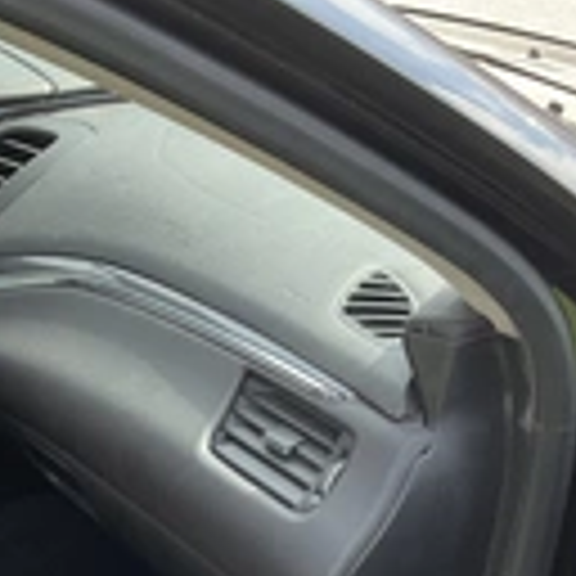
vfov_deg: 21.2
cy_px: 513
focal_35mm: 80
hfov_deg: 20.7
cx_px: -50
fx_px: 1506
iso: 25
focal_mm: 3
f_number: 1.8
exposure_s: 1/215
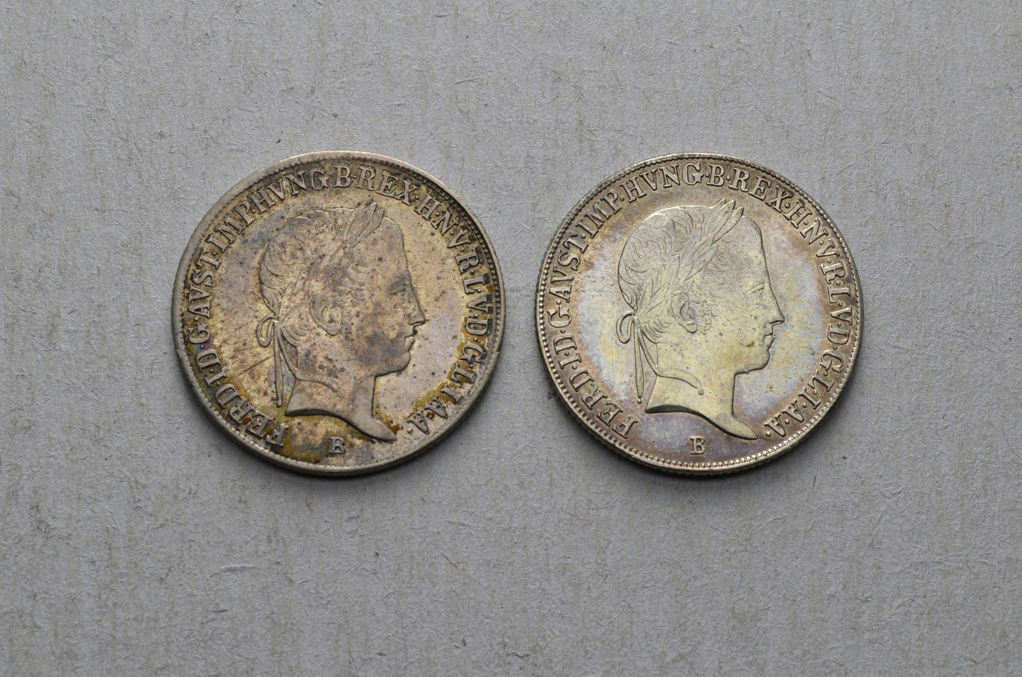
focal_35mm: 82
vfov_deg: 16.5
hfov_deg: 24.7
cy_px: 338
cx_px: 511
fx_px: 2337
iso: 400
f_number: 14
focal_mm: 55
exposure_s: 1/250
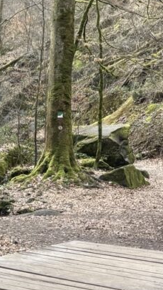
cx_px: -138
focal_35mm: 111
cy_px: 281
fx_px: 851
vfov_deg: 18.8
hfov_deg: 10.3
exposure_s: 1/244
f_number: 1.6
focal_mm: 5.96
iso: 40
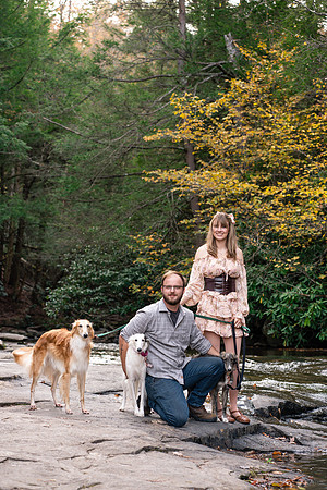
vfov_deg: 23.9
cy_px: 245
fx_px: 1158
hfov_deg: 16.1
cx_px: 164
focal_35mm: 85
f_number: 5
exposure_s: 1/200
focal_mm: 85
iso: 1000
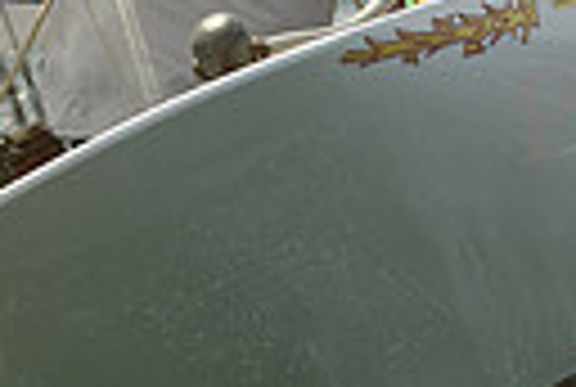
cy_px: -124
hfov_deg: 2.3
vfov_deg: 1.5
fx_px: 14482
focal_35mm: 903
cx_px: 284
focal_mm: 200
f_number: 8
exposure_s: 1/1000
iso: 280
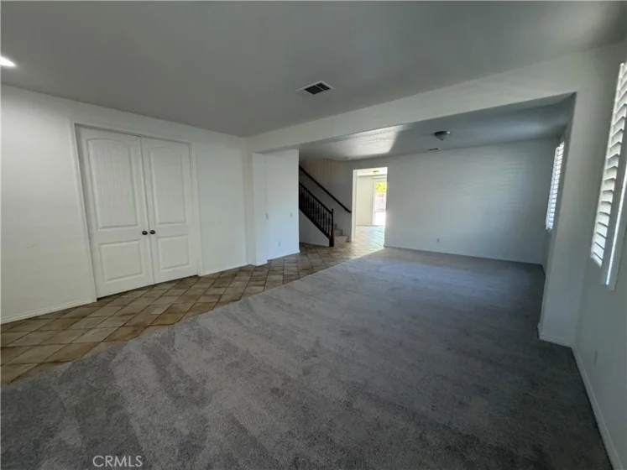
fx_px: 254
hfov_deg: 102.1
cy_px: 235
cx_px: 314
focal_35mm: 14
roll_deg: +0.3
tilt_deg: -6.4
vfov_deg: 85.7
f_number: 2.2
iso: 250
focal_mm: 2.22
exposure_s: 1/60
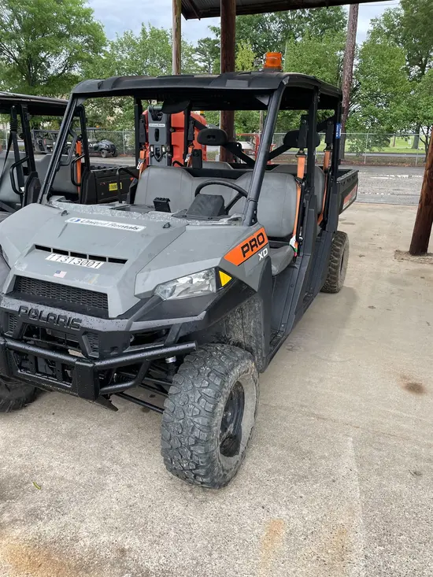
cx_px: 216
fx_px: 434
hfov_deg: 53.1
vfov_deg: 67.3
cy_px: 288
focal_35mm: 26
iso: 80
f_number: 1.6
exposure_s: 1/121
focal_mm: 4.2
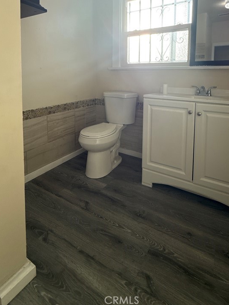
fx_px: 176
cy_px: 88
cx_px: 132
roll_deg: +0.3
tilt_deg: -4.0
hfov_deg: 65.6
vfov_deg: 77.5
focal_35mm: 20
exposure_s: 1/224
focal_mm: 2.22
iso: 64
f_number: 2.2
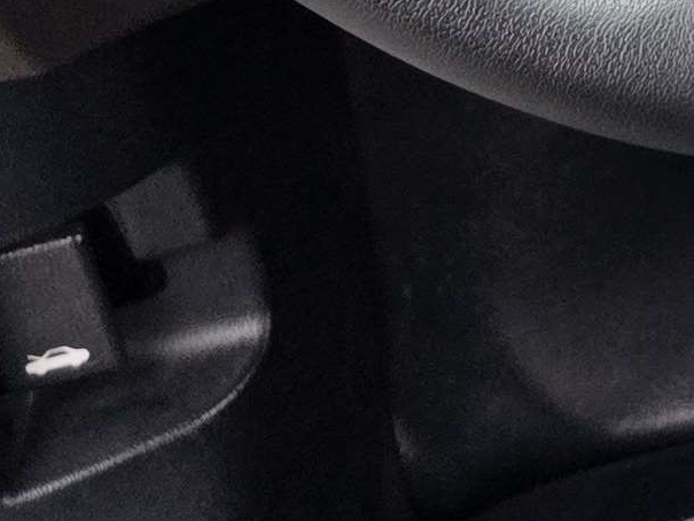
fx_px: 3048
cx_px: 2026
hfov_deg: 10.0
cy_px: -718
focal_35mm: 152
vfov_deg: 8.9
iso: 80
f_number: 1.7
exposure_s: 1/180
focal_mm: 6.3
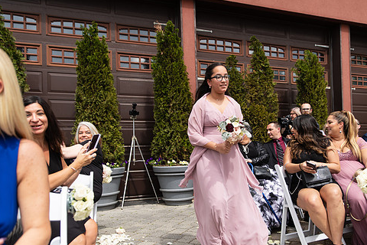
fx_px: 296
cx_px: 218
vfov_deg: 44.7
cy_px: 146
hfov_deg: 63.2
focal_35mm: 29
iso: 125
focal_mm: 24
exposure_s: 1/1600
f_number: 2.8
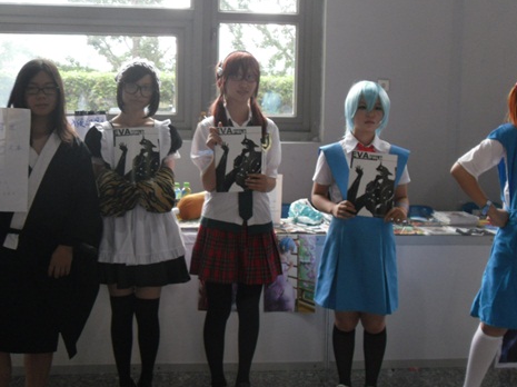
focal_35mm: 62
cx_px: 249
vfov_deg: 23.6
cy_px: 182
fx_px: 925
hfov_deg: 31.2
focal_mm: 6.3
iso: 200
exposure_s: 1/22
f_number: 3.5
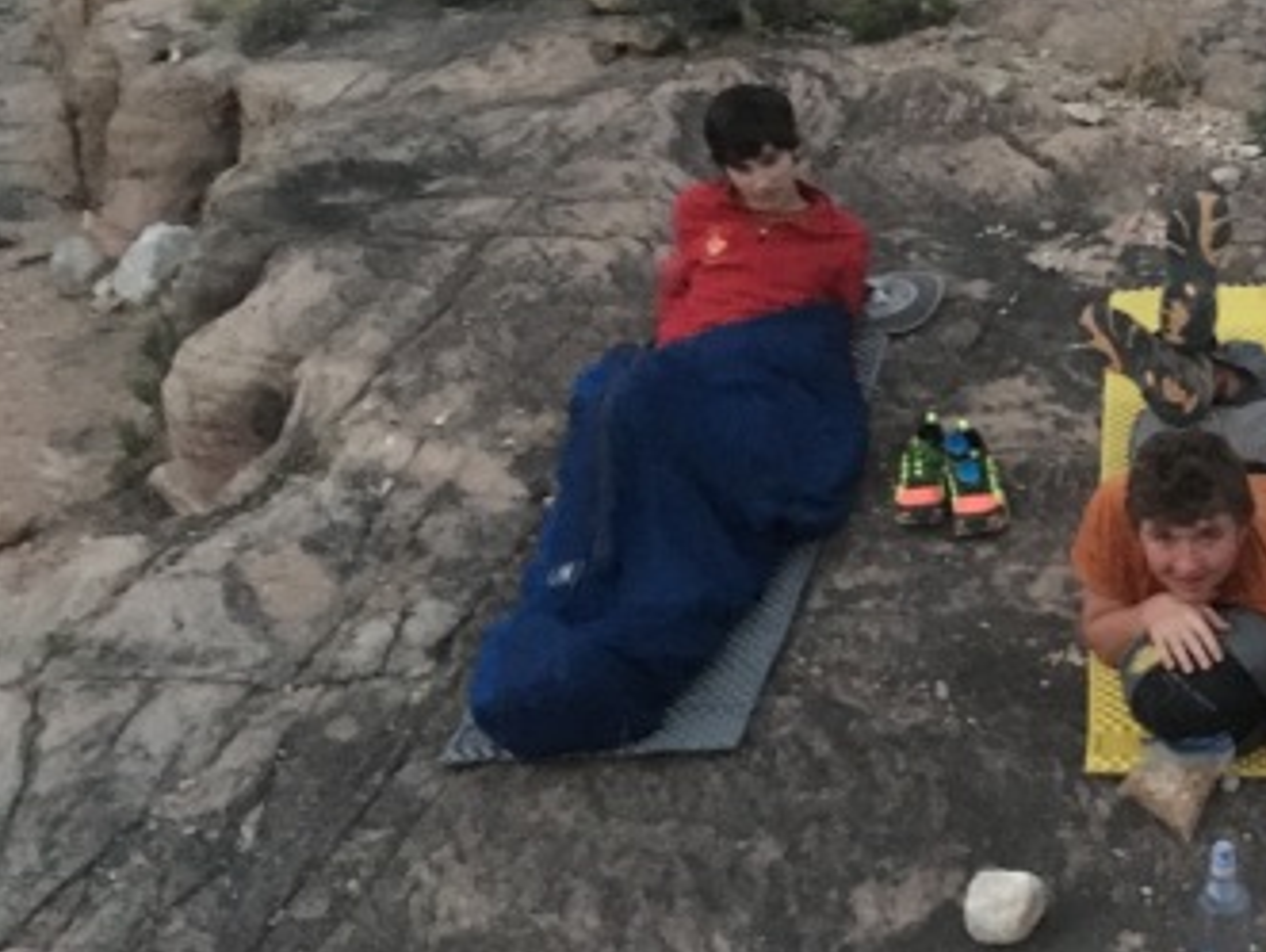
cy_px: 501
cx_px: 1094
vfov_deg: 26.1
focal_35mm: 56
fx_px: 2050
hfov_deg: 32.9
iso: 800
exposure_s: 1/15
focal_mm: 4.15
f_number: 2.2
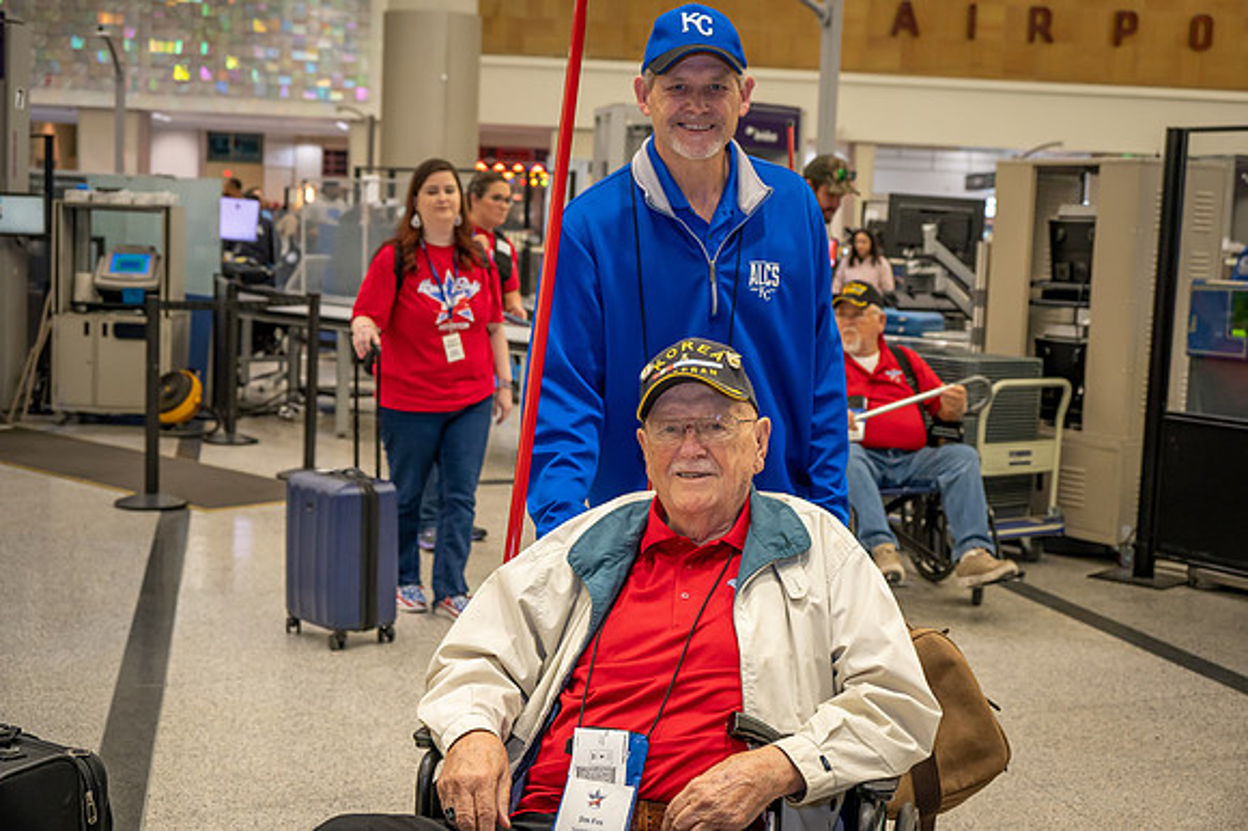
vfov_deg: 29.2
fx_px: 1594
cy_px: 416
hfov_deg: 42.8
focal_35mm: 46
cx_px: 624
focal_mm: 46
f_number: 5.3
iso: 2000
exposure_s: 1/100
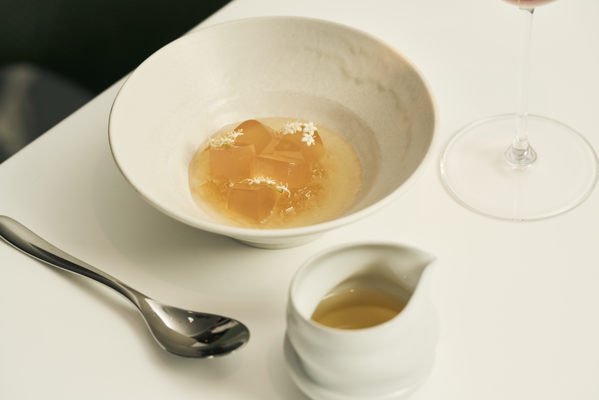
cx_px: 300
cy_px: 200
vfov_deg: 9.4
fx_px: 2429
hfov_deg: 14.1
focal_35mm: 146
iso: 500
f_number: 5.6
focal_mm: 146
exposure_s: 1/125
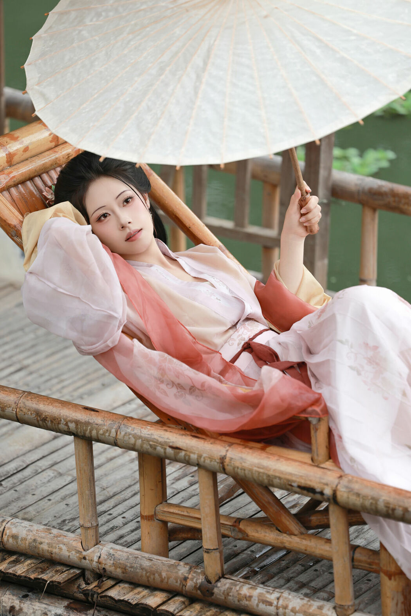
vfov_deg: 12.0
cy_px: 308
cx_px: 206
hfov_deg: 8.0
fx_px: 2928
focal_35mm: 171
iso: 125
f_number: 2.8
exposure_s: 1/320
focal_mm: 172
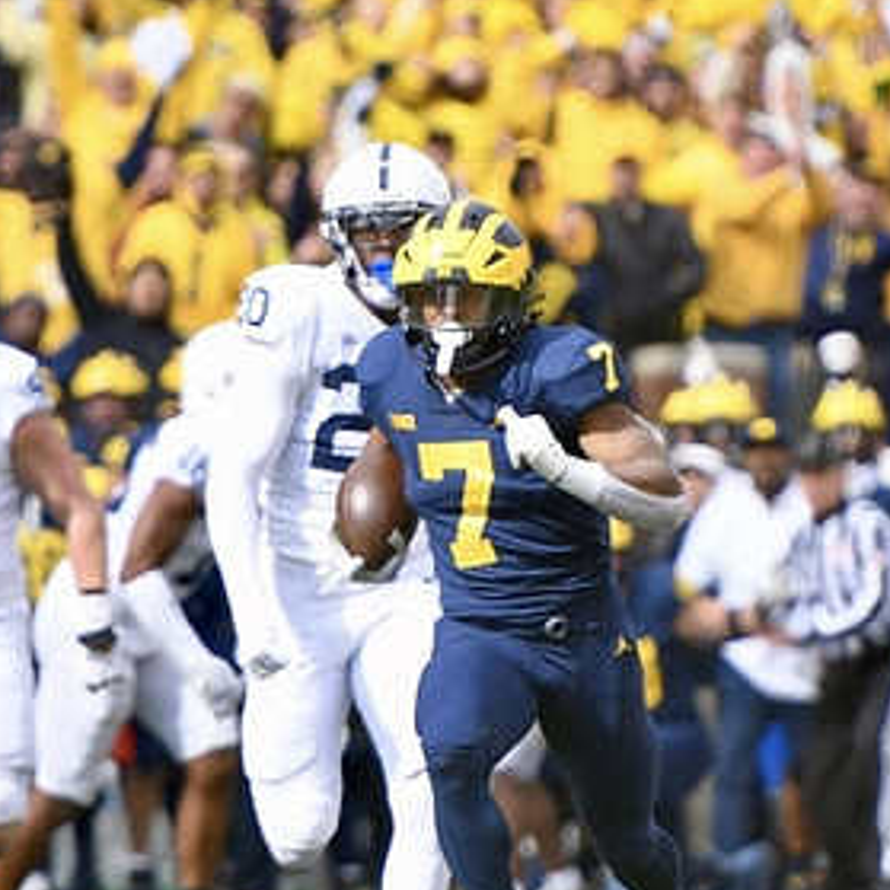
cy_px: 574
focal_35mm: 530
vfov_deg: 3.3
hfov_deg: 3.3
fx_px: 15417
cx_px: 501
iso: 400
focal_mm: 200
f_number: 2.8
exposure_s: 1/3200
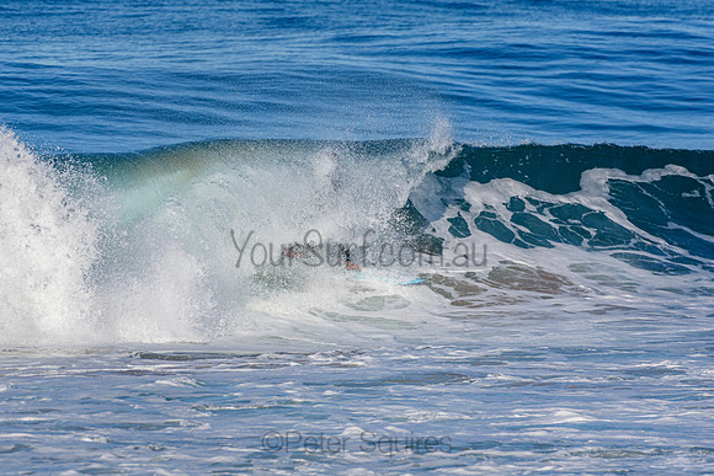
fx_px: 14878
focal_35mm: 750
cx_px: 357
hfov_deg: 2.7
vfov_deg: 1.8
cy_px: 238
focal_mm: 500
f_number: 5.6
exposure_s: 1/2000
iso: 220
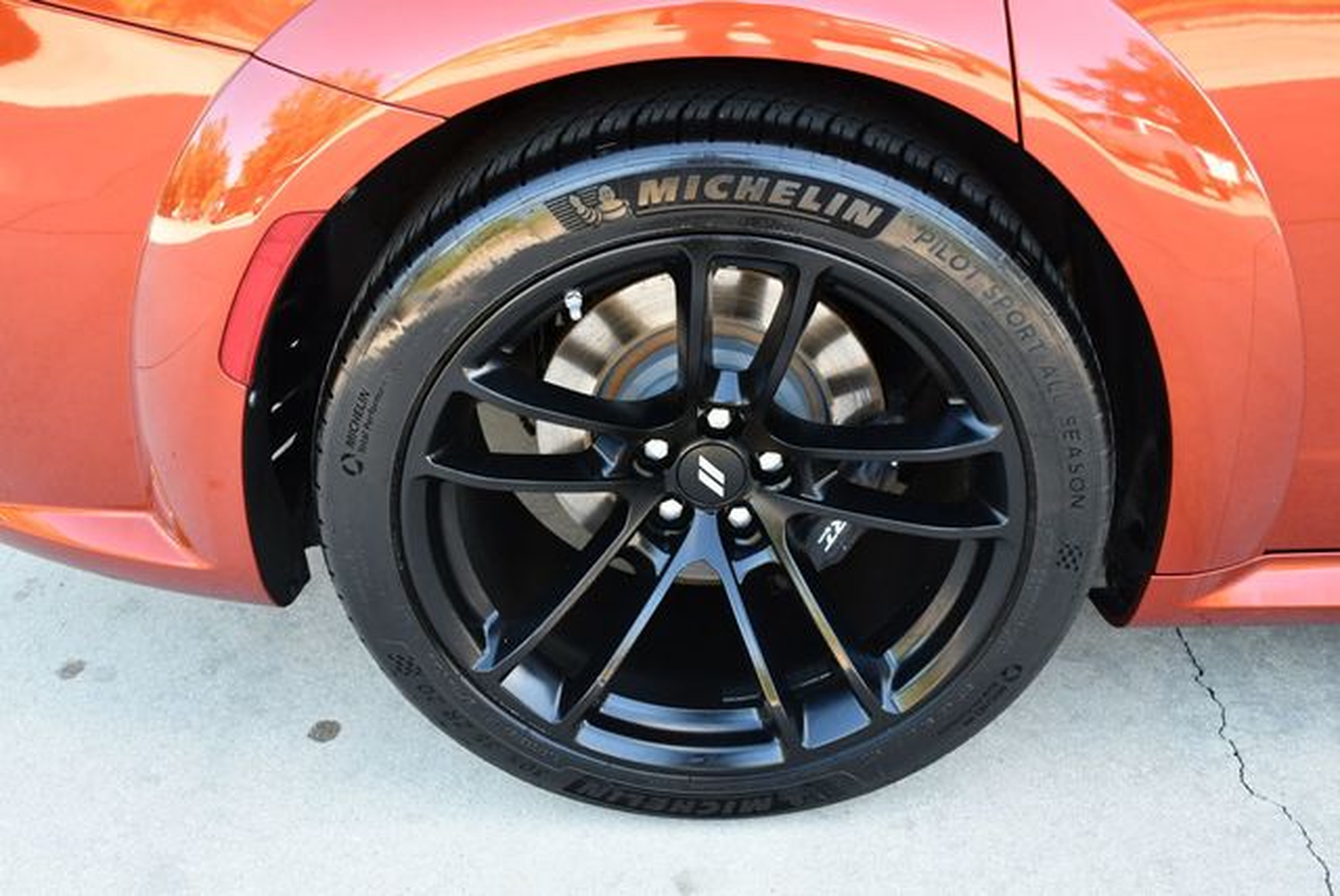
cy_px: 448
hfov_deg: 53.1
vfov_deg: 36.9
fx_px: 1341
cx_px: 670
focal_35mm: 36
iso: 640
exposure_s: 1/250
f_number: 3.5
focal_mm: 18
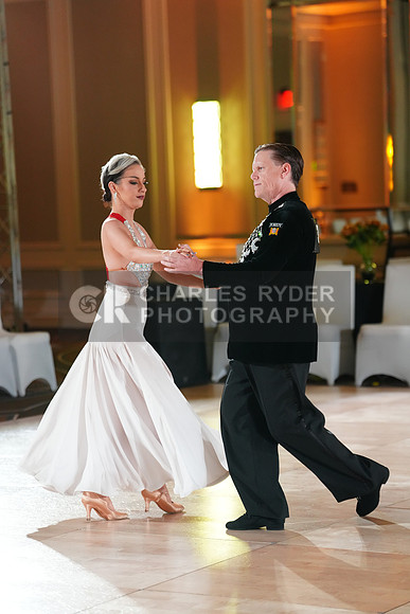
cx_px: 205
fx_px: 1912
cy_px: 307
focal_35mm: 112
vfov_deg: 18.3
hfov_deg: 12.2
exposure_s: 1/400
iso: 3200
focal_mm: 112
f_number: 2.8
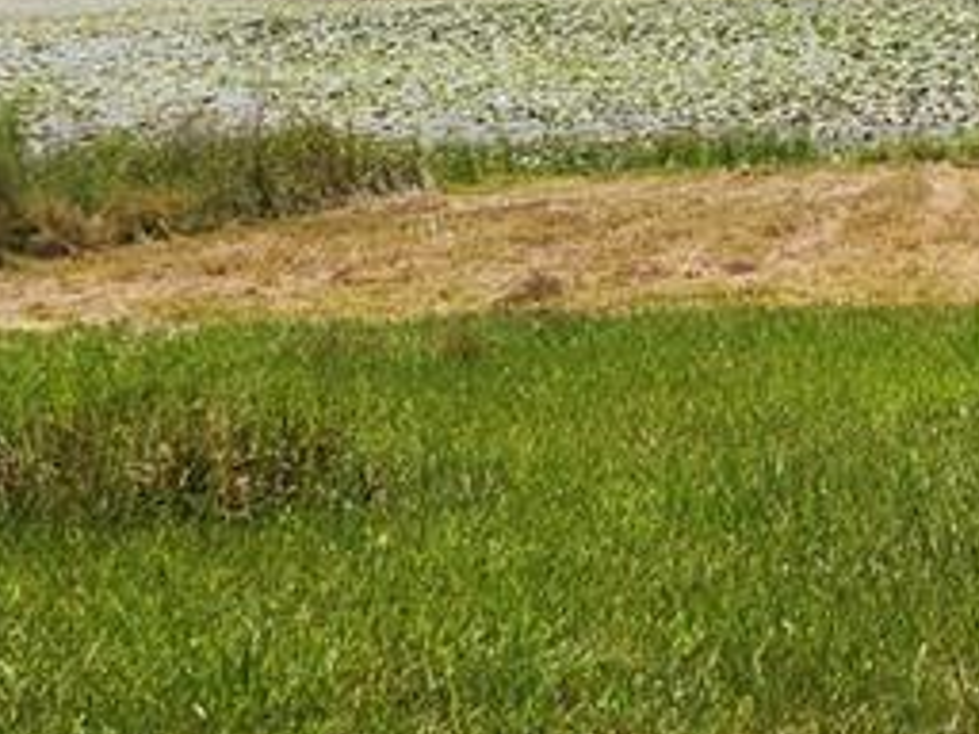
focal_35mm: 92
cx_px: 1243
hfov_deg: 19.7
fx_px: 2602
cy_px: 122
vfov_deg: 15.9
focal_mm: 5.4
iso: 20
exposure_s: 1/1973
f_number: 1.8
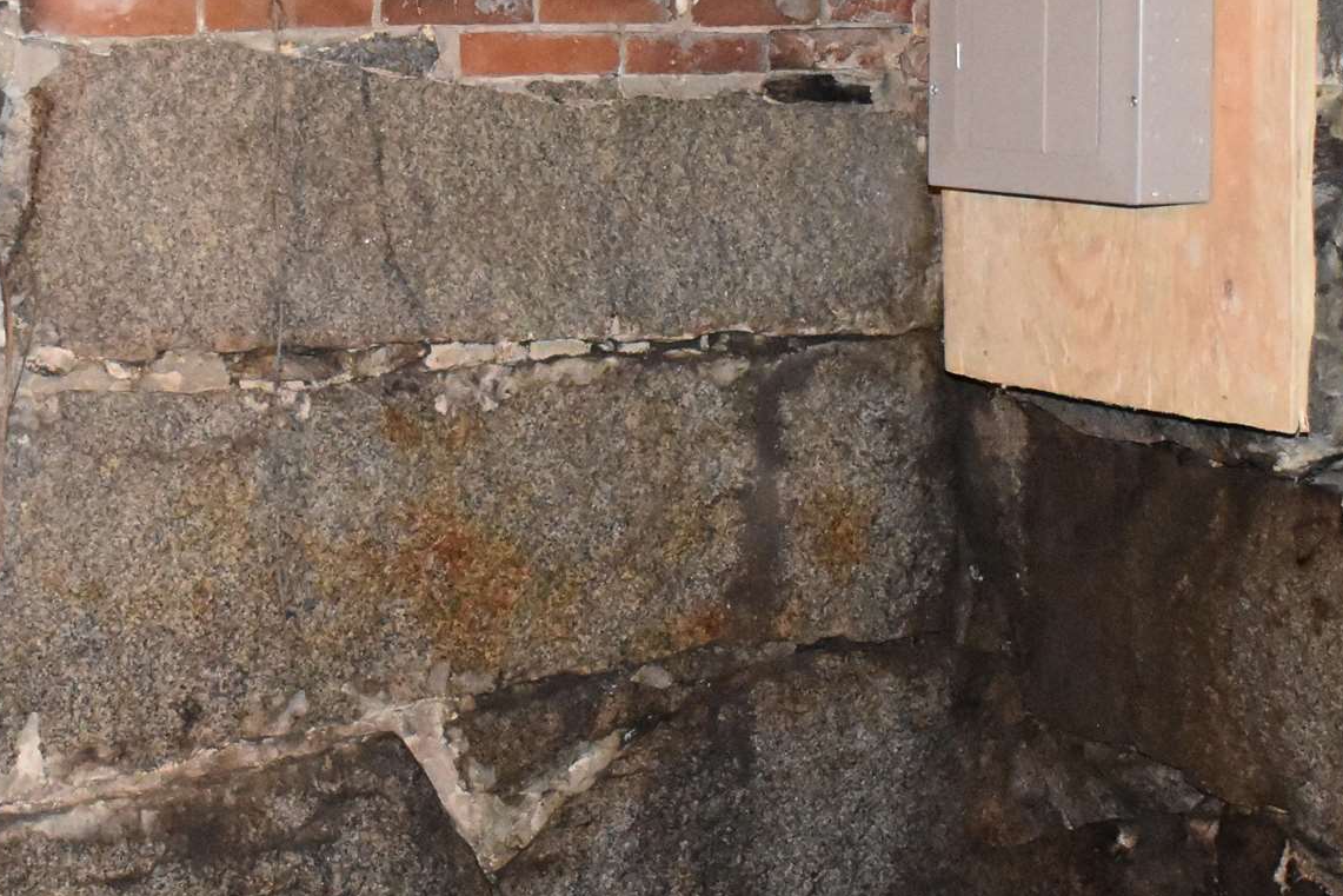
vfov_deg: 13.0
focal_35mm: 105
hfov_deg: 19.4
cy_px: 317
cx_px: 757
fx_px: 3917
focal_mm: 26
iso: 6400
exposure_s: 1/60
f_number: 3.8
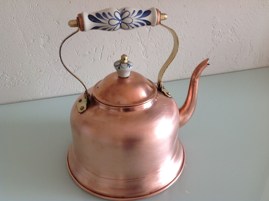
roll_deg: +0.6
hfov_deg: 52.7
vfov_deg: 40.6
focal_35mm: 35
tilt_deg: -32.4
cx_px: 134
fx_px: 272
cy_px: 100
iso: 64
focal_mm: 4.28
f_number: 2.4
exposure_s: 1/60
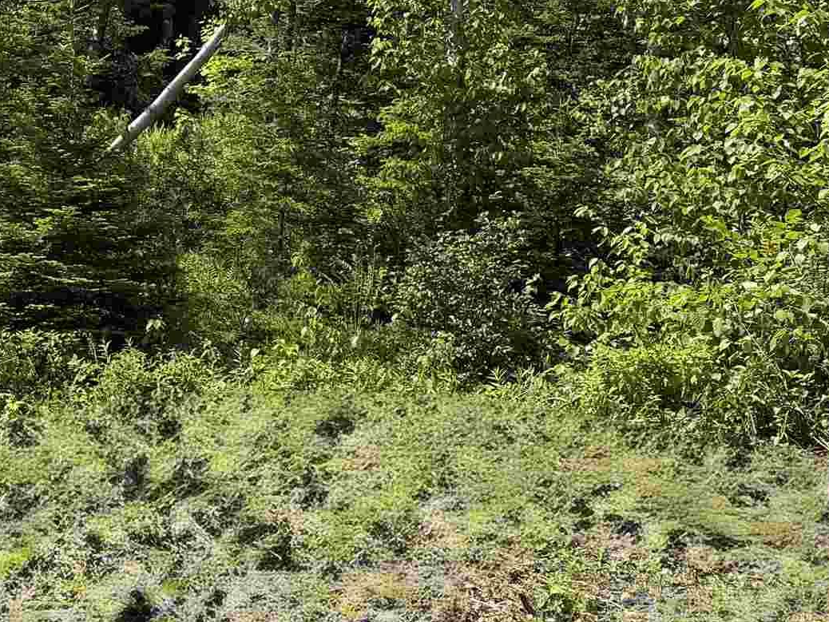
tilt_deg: +0.2
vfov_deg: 20.7
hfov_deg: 27.1
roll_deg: -6.1
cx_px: 214
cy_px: 241
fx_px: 1701
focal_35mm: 71
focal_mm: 6.76
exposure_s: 1/2907
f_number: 1.78
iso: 80
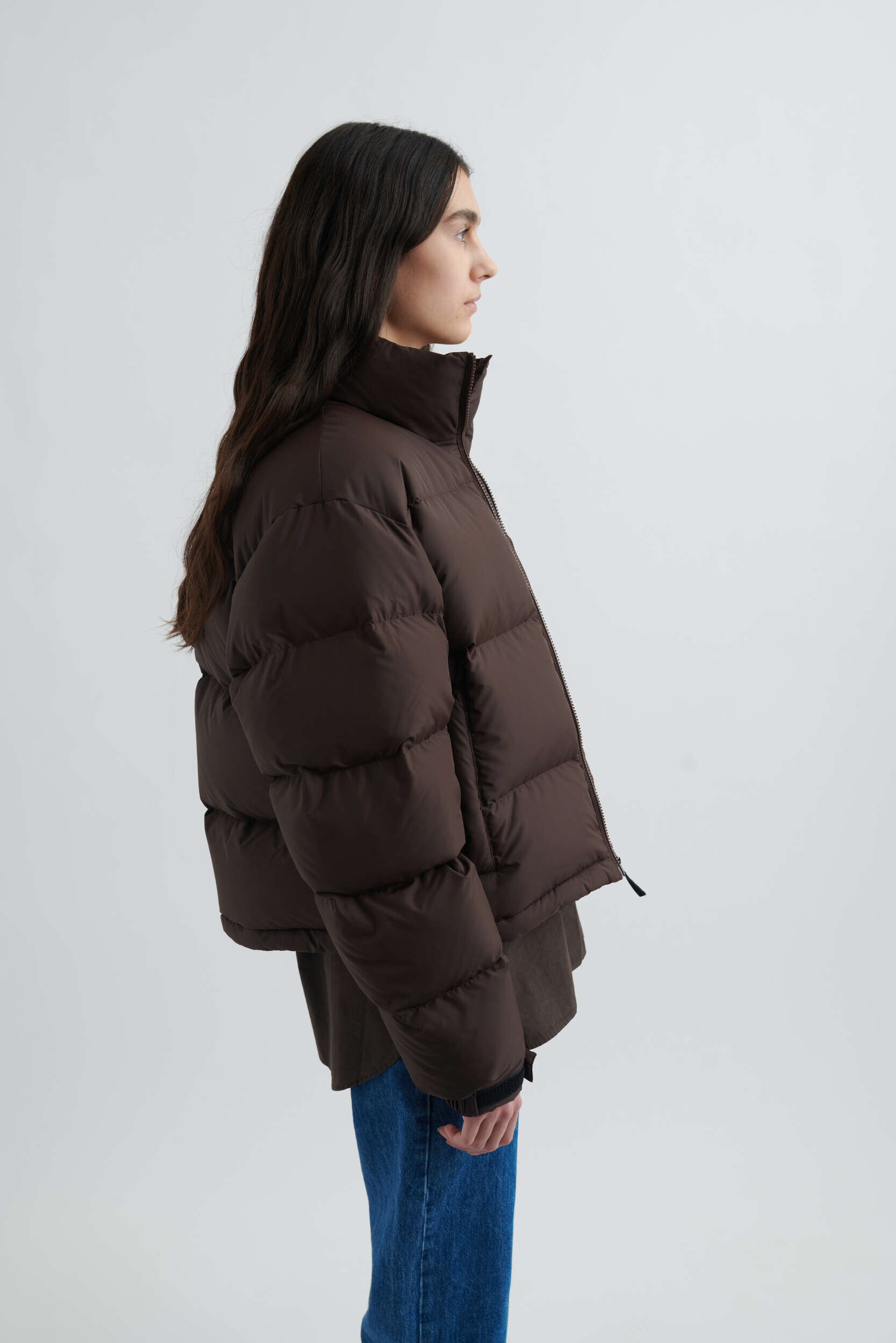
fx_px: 1306
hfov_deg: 37.9
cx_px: 448
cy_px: 672
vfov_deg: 54.4
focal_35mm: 35
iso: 100
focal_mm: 35
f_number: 5.6
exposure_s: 1/200
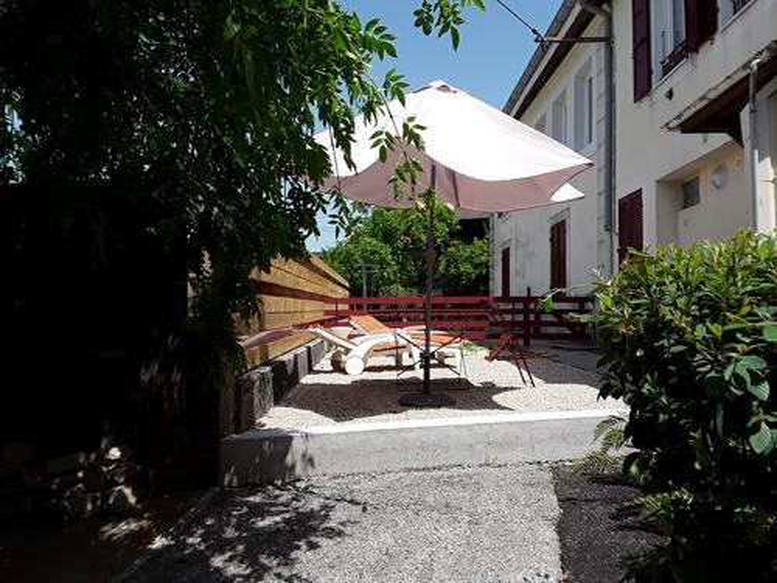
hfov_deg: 65.3
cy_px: 292
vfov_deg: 51.4
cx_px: 388
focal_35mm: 27
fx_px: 606
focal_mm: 2.91
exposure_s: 1/1517
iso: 40
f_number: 1.9
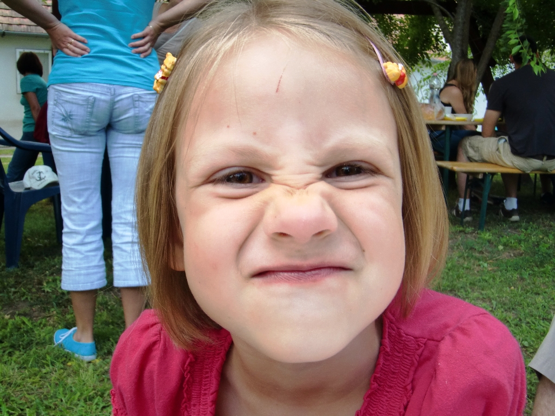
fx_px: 609
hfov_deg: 49.0
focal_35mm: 38
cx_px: 278
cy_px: 208
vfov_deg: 37.7
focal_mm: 6.66
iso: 64
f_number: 3.9
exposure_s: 1/125
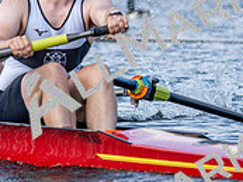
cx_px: -96
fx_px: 5339
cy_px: 6
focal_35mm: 760
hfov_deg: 2.6
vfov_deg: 2.0
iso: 500
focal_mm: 236
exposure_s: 1/1600
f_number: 5.6
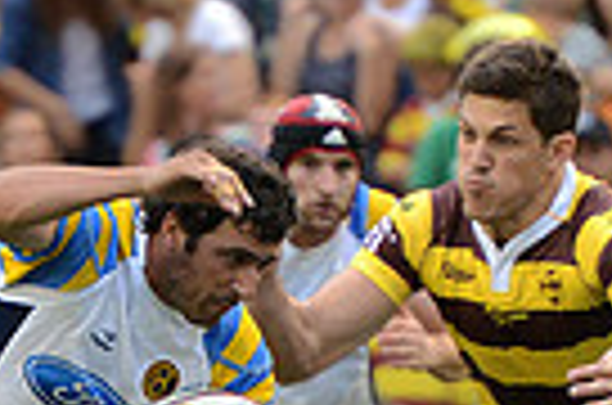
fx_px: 20318
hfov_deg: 1.7
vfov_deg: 1.1
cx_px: -68
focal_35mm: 1198
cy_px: 533
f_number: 4
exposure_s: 1/500
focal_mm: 280
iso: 2000
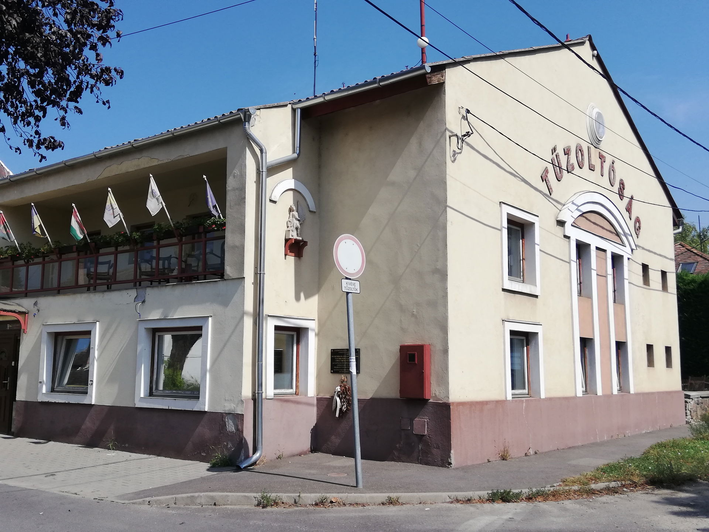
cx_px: 354
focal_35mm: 37
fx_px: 758
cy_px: 266
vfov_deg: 38.7
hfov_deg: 50.1
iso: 50
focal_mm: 3.81
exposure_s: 1/1115
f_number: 2.2
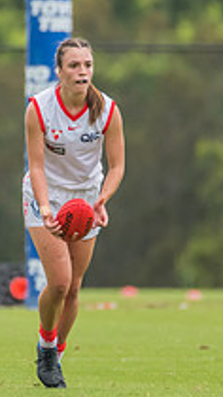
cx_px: 71
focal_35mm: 2185
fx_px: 22987
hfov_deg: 0.6
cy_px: 194
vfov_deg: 1.0
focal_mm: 600
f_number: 8
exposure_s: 1/1600
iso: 1000
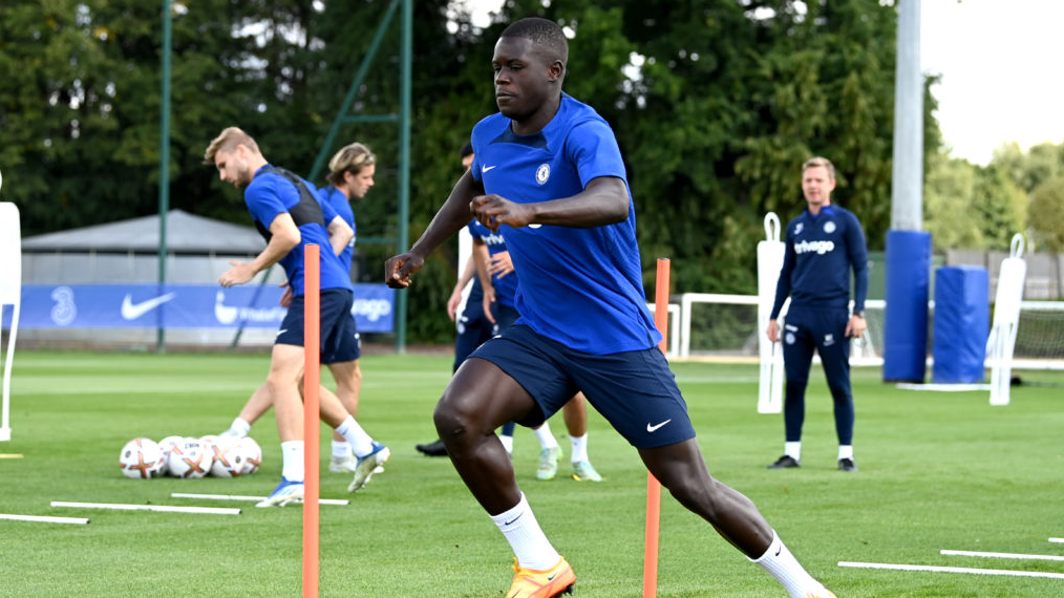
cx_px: 536
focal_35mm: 91
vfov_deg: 13.3
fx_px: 2567
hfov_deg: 23.4
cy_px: 335
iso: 400
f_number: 4
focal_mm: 86
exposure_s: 1/1250
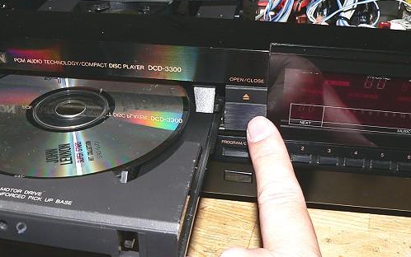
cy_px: 107
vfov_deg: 26.3
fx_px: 549
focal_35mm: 49
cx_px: 164
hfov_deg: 40.8
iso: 100
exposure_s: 1/60
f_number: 2.8
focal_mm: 6
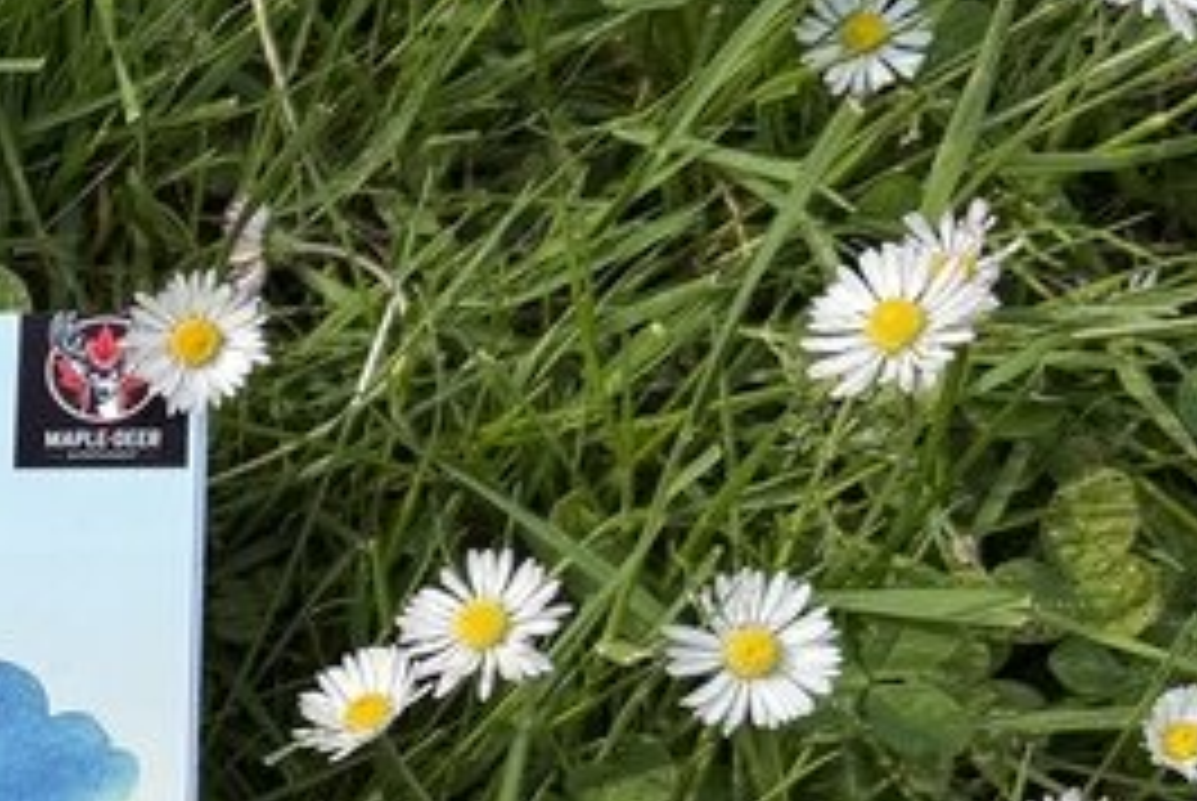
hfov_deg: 18.2
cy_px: 950
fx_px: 3195
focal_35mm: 96
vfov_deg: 13.9
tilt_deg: -83.0
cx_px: -742
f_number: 1.78
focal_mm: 6.76
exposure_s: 1/1339
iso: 80
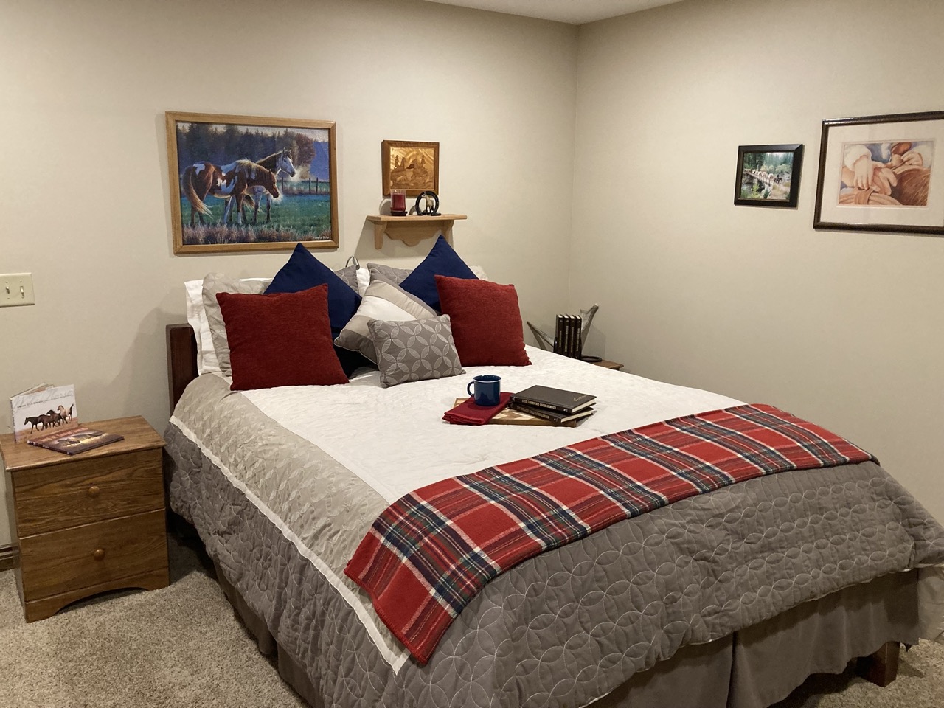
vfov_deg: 49.7
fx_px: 764
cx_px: 472
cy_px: 354
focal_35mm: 28
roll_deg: +0.2
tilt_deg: -10.6
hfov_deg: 63.4
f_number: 1.8
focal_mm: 3.99
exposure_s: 1/60
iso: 250
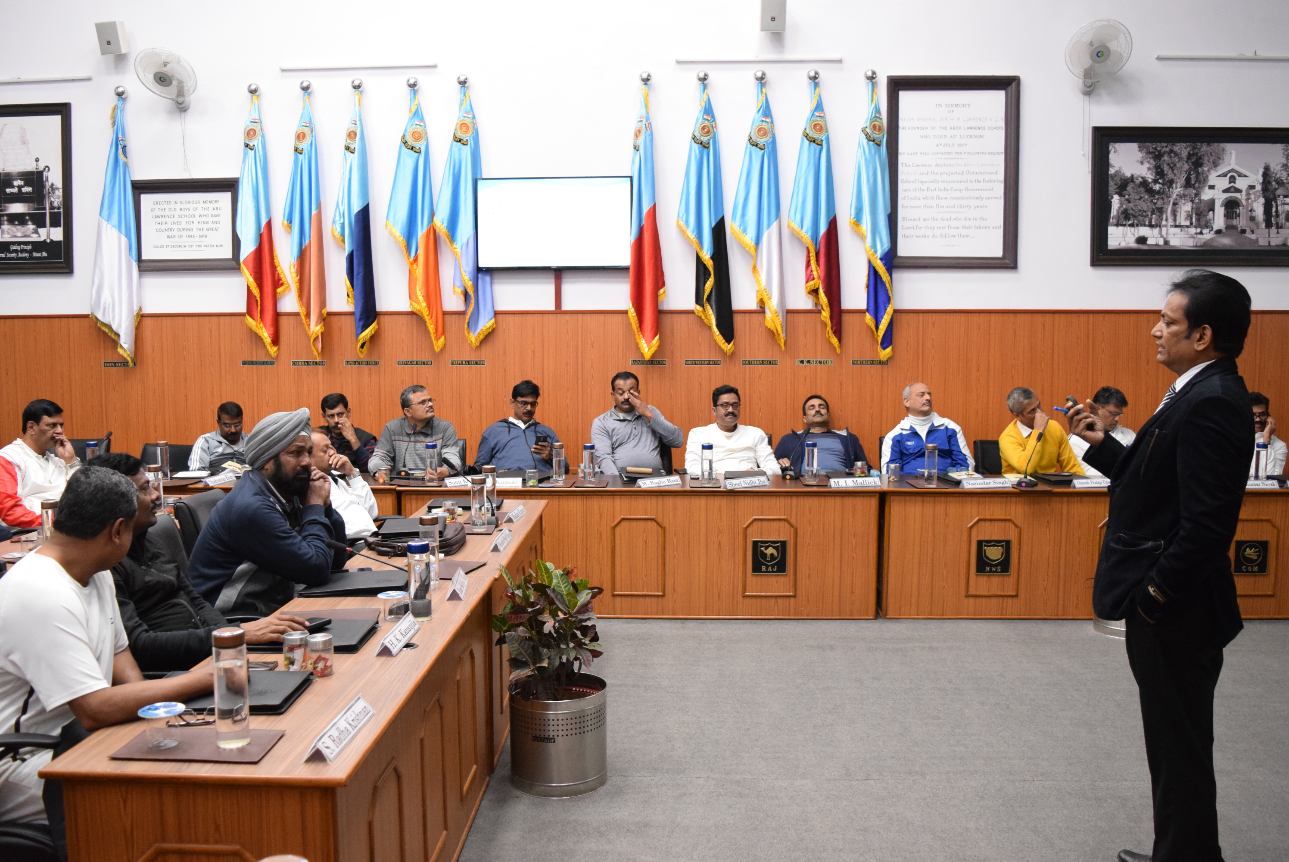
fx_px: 1075
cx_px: 644
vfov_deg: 43.7
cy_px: 431
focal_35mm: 30
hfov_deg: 61.9
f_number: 3.8
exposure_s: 1/100
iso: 3200
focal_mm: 20
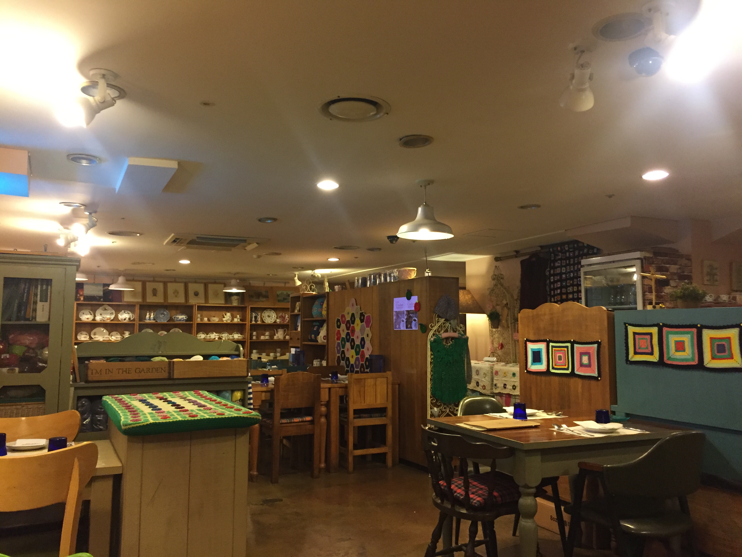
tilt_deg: +4.8
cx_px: 371
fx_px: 622
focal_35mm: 29
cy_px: 278
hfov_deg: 61.7
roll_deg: -1.3
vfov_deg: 48.2
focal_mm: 4.15
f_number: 2.2
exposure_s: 1/30
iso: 200
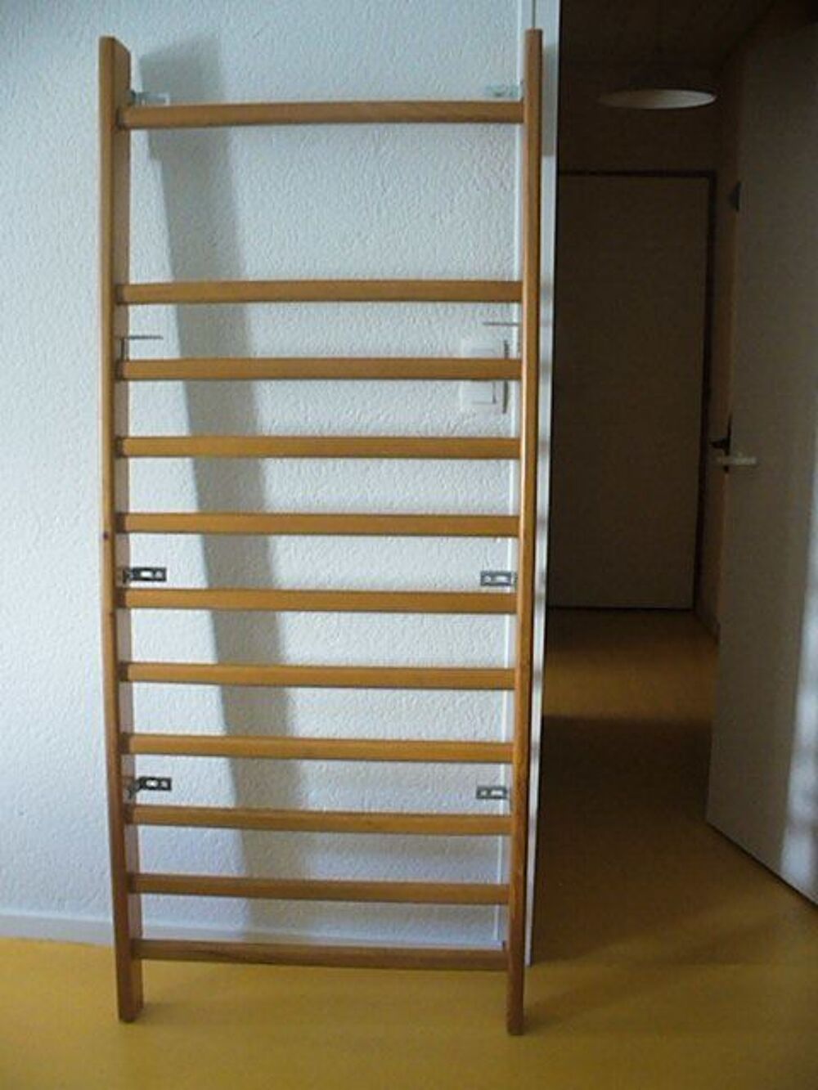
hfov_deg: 38.7
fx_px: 1166
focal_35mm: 37
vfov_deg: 50.1
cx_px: 409
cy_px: 545
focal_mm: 6.1
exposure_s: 1/30
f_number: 5.6
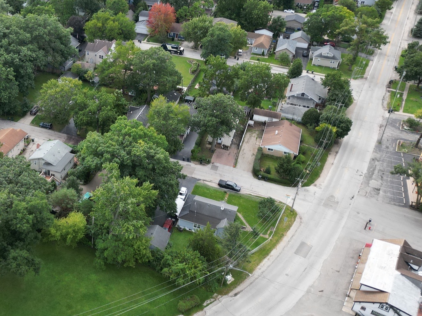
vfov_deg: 35.1
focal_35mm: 41
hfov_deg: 42.9
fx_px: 500
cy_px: 144
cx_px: 63
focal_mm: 6.72
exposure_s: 1/1000
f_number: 1.7
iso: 130
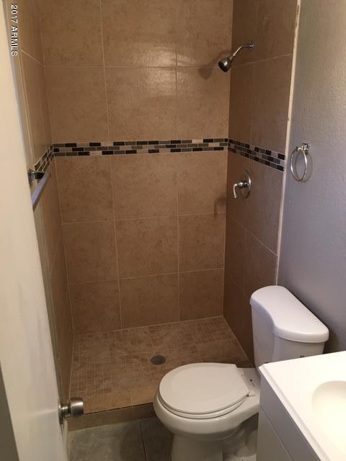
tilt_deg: -17.6
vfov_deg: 61.7
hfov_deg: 48.2
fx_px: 386
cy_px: 230
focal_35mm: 29
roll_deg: +0.0
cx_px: 173
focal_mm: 4.15
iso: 40
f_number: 2.2
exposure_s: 1/15
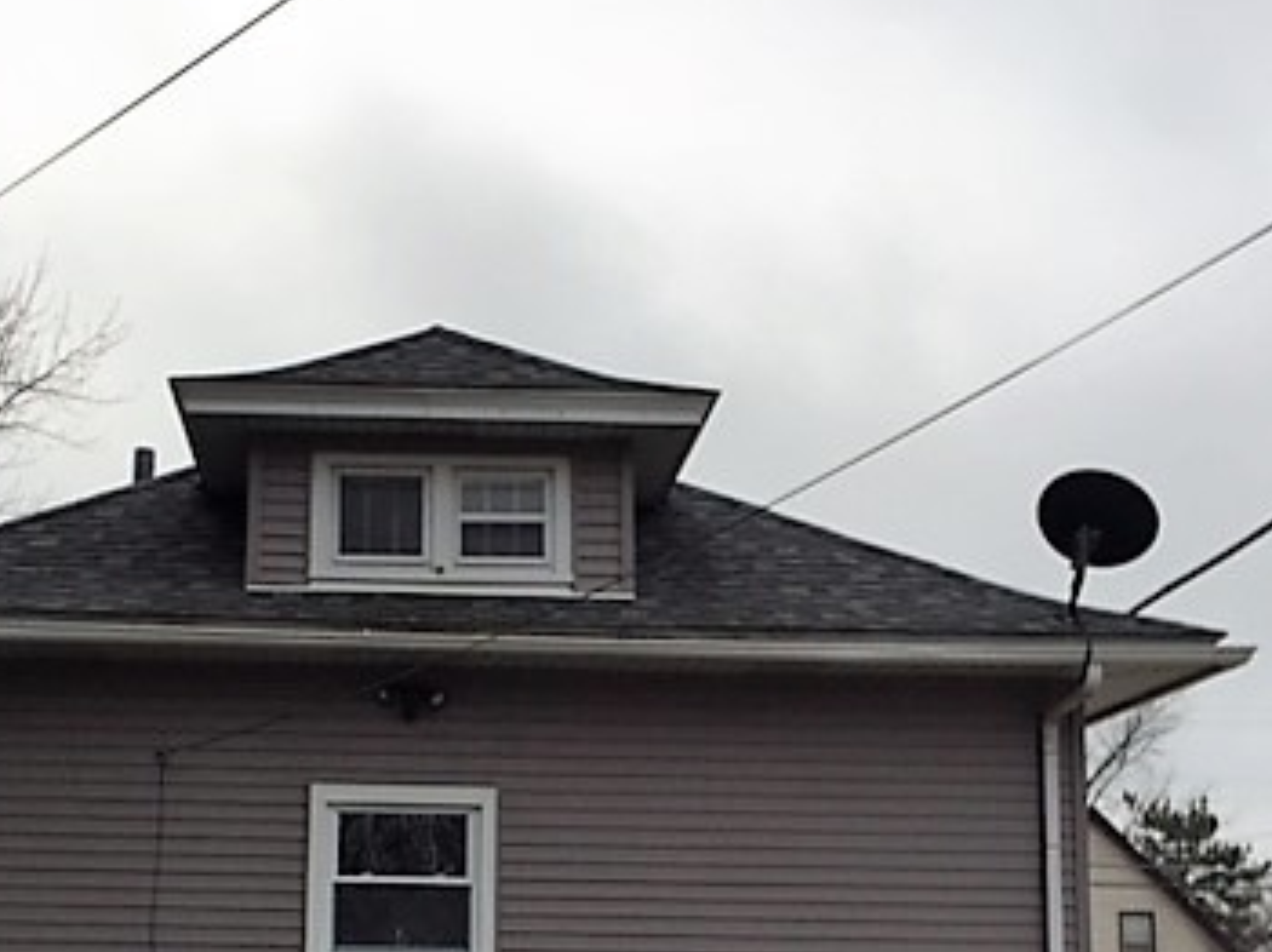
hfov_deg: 35.8
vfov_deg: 26.8
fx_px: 1946
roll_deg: -0.9
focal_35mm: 53
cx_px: 412
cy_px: 812
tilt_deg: +7.7
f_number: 2.2
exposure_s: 1/1412
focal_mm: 4.15
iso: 32
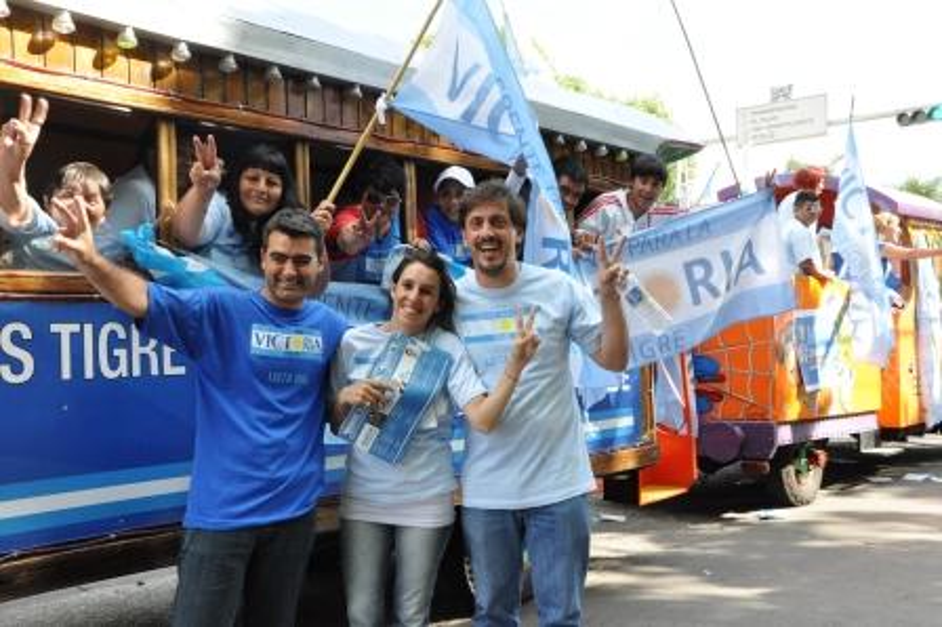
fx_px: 980
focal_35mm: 38
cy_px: 314
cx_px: 471
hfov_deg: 51.3
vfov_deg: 35.4
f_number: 13
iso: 800
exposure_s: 1/125
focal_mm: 25
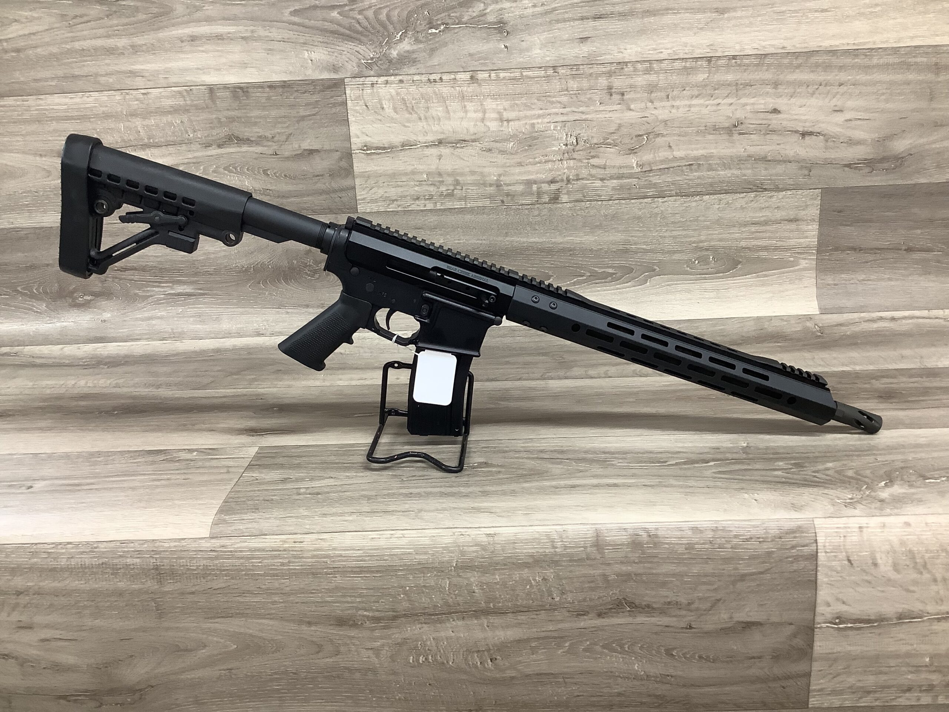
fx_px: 850
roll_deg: +1.7
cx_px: 474
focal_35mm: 31
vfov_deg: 45.4
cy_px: 356
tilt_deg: -20.2
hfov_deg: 58.4
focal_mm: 3.3
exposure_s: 1/60
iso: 125
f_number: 2.4
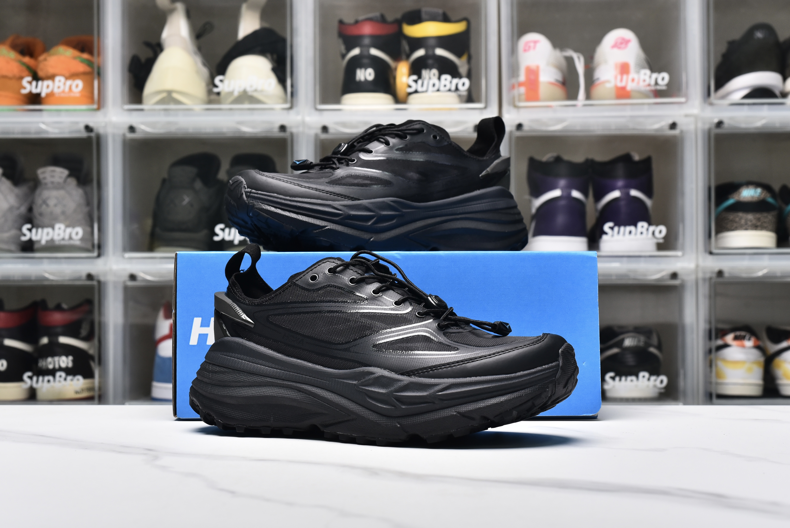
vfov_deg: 27.0
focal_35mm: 50
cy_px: 264
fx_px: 1098
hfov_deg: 39.6
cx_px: 395
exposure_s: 1/180
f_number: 9.5
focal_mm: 50
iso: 500
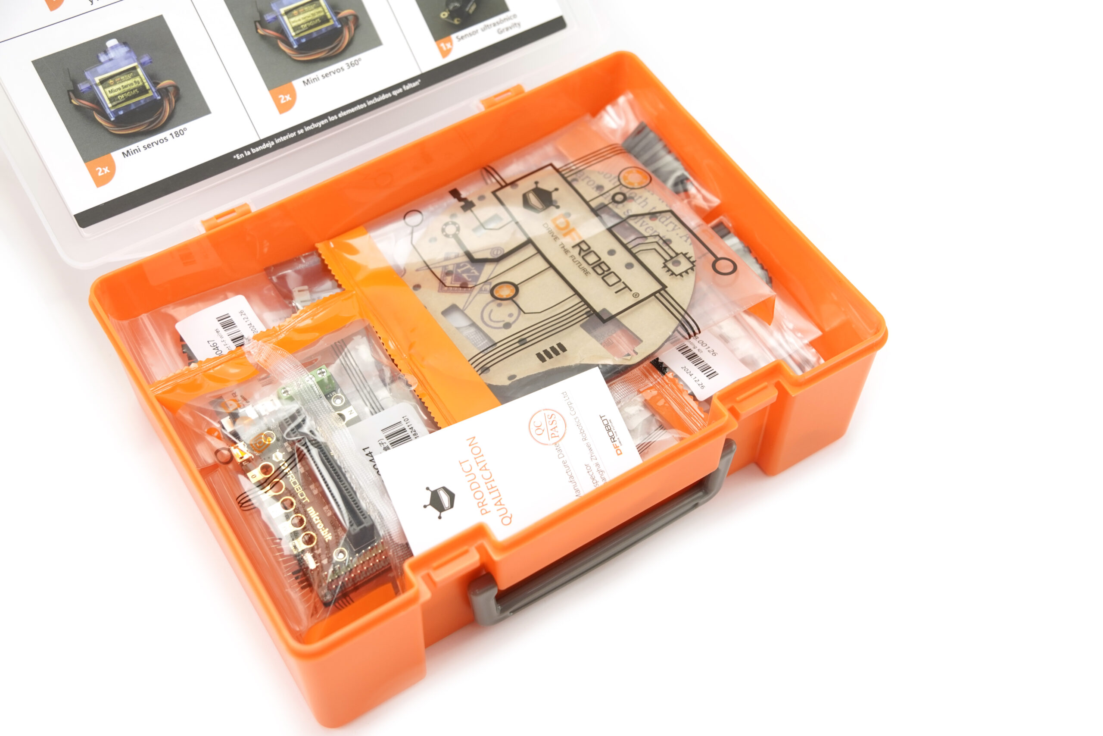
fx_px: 1379
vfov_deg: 29.9
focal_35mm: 45
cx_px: 552
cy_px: 368
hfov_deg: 43.6
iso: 250
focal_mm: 30
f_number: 3.2
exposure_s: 1/100
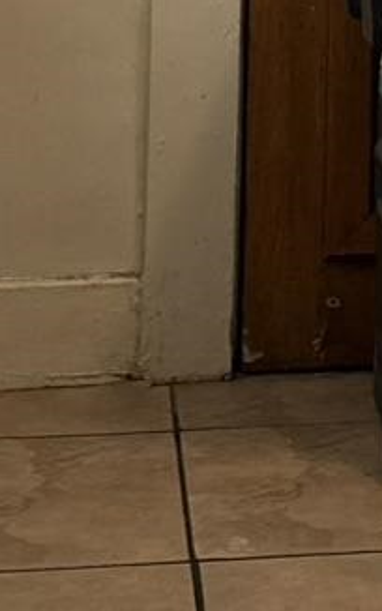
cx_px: 704
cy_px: -319
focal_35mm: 160
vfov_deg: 12.4
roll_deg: -0.4
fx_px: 2663
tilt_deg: -1.5
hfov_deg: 7.9
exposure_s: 1/60
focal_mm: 6.76
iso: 250
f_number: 1.78
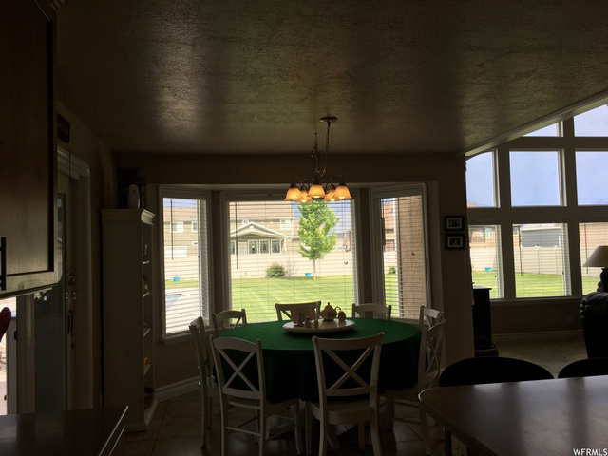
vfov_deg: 48.2
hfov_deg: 61.7
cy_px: 228
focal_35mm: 29
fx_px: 509
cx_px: 304
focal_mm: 4.15
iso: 25
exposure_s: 1/346
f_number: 2.2
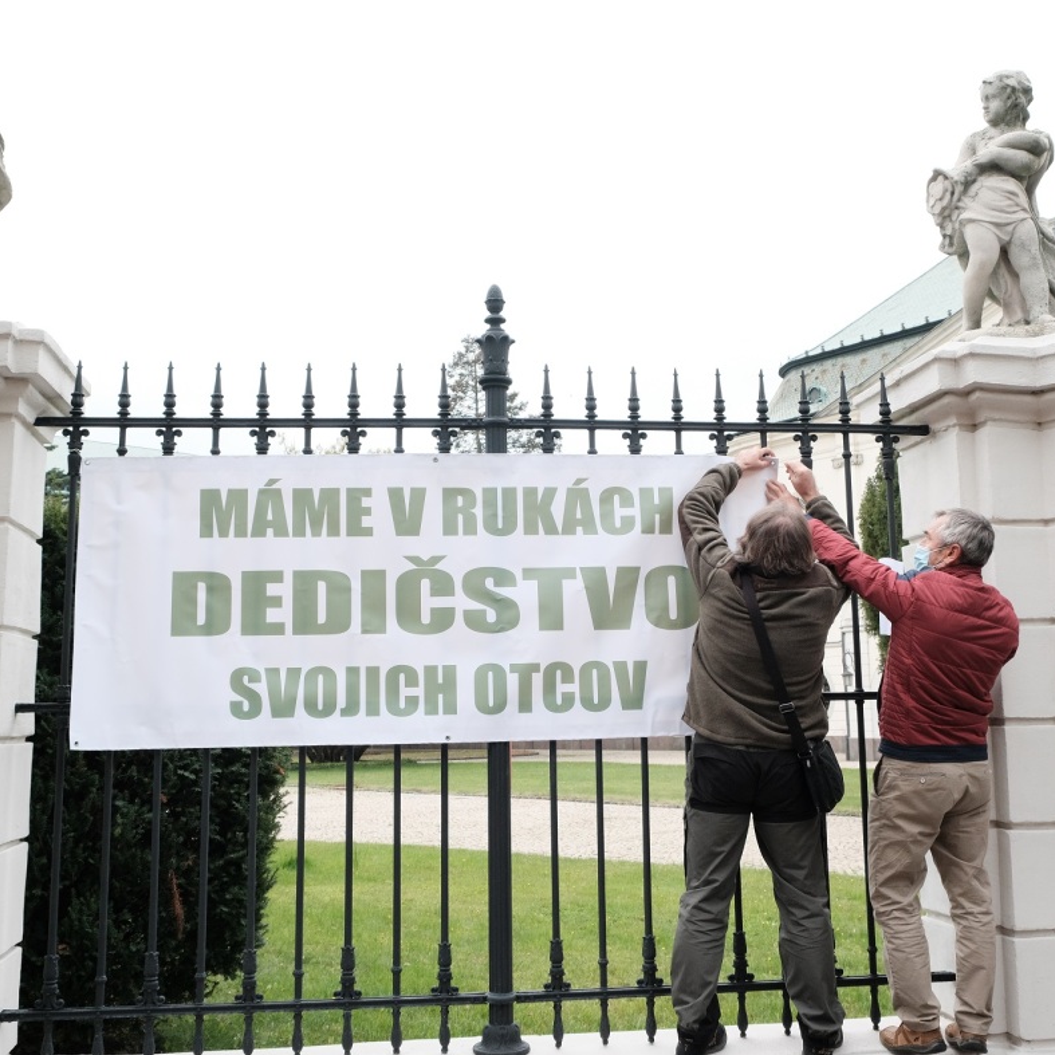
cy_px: 521
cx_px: 501
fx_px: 1207
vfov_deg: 47.2
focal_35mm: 35
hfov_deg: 47.2
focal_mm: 18
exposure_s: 1/450
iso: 320
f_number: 5.6
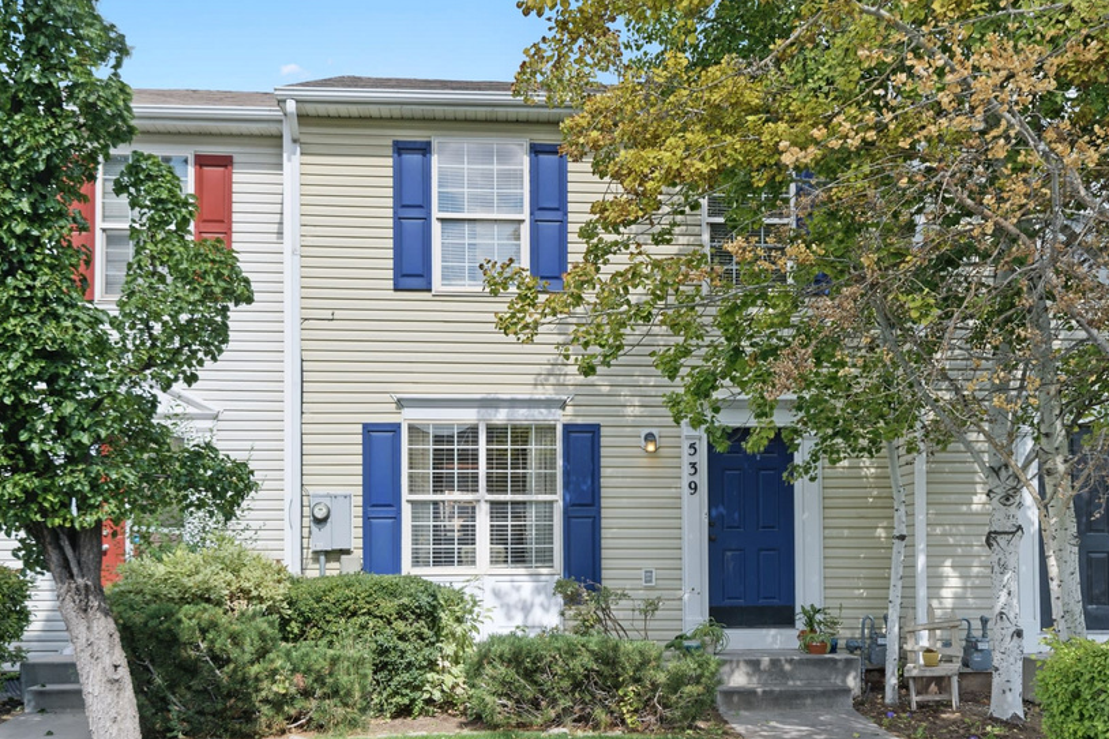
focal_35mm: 39
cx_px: 616
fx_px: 1201
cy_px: 439
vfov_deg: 34.1
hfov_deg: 49.5
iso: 100
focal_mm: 21
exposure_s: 1/250
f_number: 8
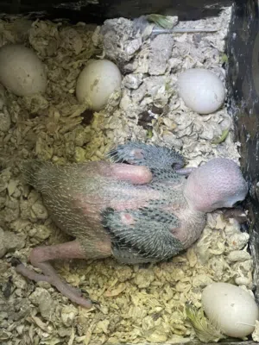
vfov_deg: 30.3
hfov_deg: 22.9
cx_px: 130
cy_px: 172
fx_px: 638
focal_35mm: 64
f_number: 2.2
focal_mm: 7.5
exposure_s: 1/60
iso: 640
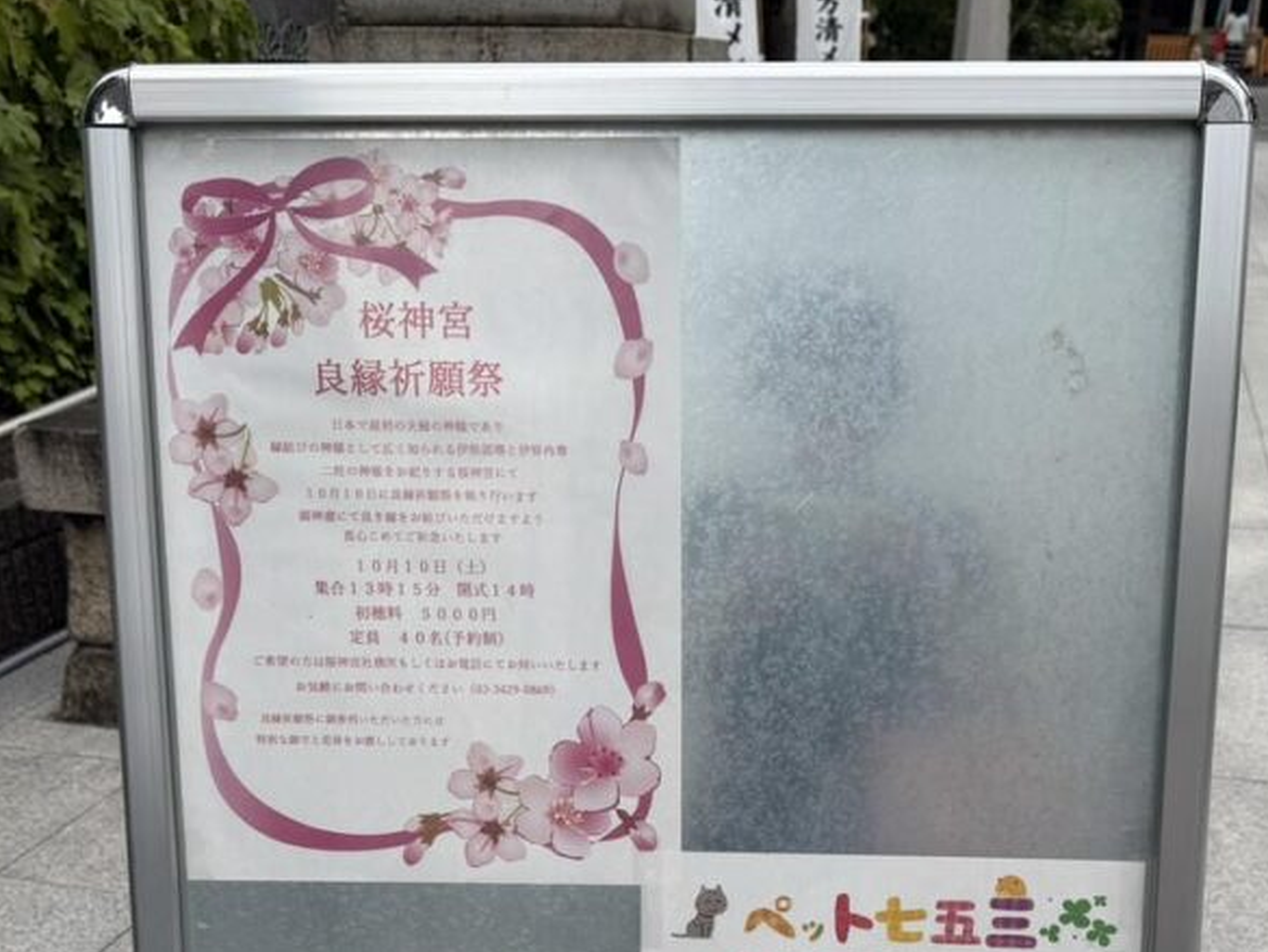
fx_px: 1539
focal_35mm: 42
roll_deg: -0.9
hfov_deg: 44.7
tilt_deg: -24.0
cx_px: 709
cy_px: 807
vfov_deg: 33.0
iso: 80
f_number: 1.78
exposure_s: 1/3425
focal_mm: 6.76
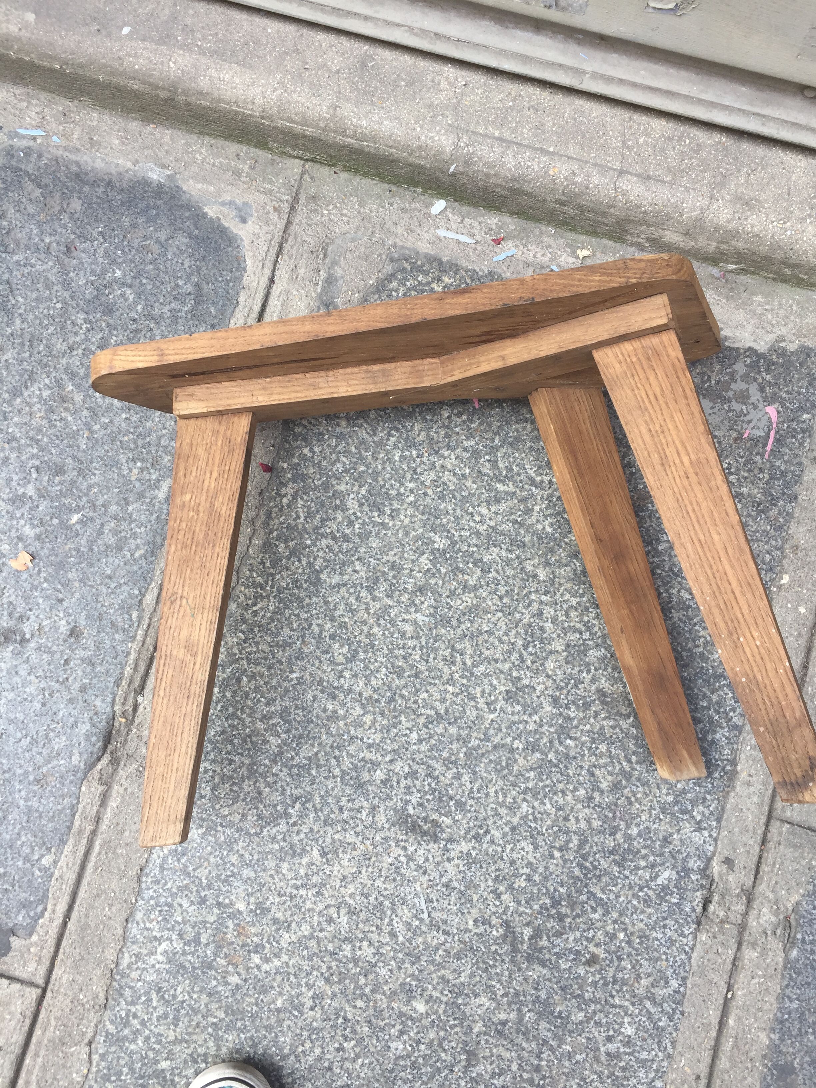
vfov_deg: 61.7
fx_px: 911
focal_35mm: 29
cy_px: 544
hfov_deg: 48.2
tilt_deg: -79.6
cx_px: 408
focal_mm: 4.15
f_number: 2.2
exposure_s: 1/197
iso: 32
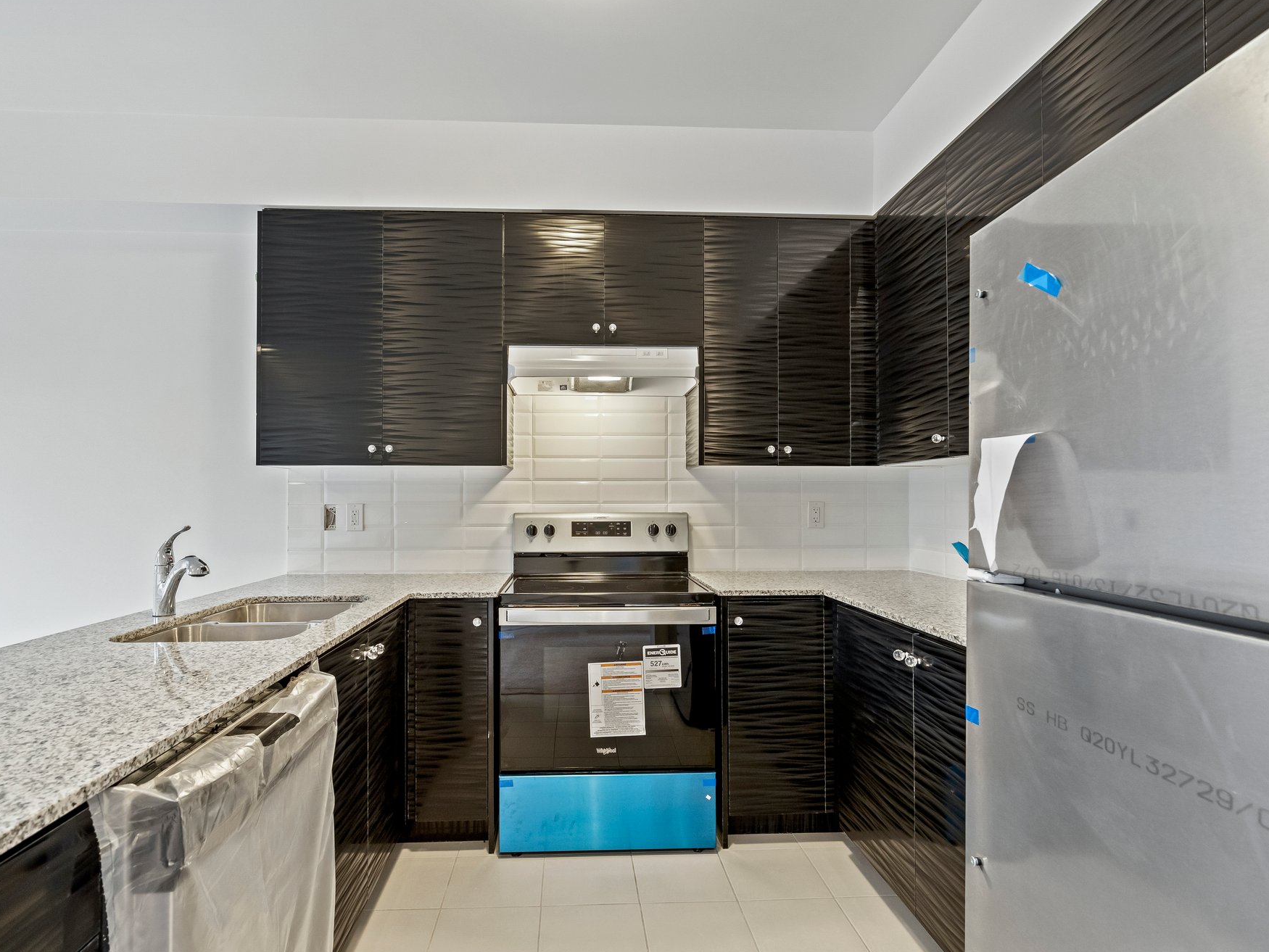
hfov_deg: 87.7
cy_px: 486
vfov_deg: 71.6
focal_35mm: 18
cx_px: 611
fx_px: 660
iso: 1600
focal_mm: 16
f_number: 8
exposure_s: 1/4
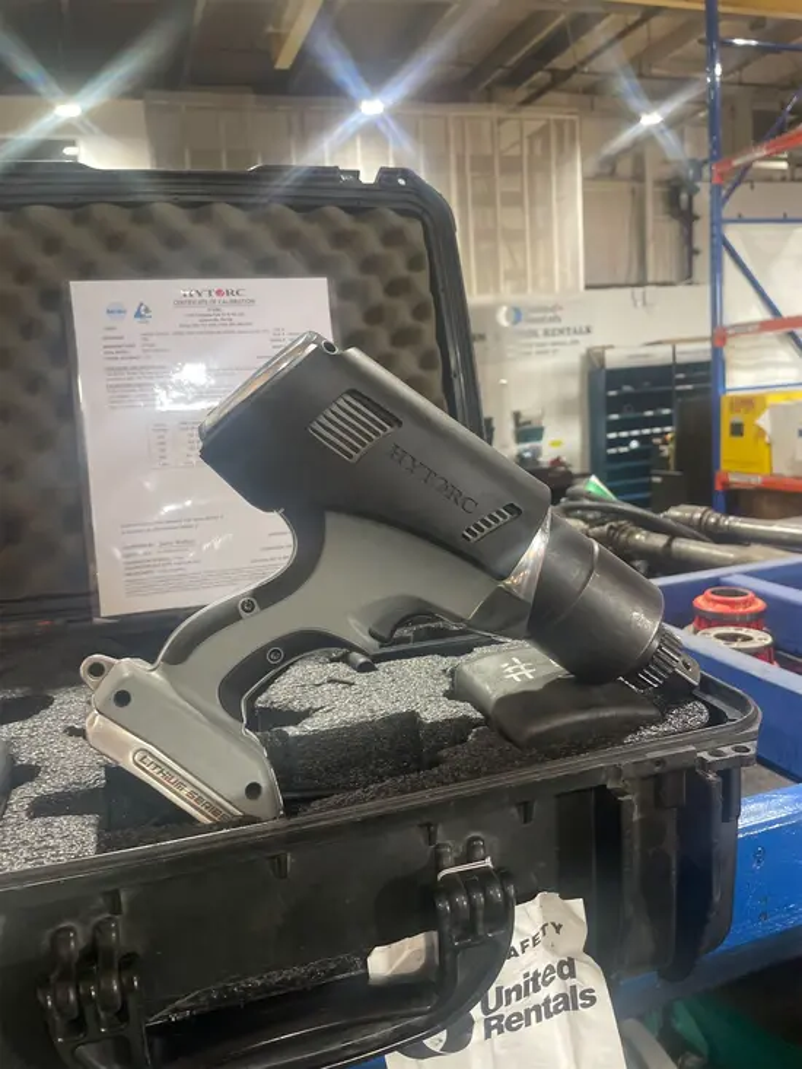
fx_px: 803
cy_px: 534
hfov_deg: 53.1
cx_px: 401
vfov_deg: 67.3
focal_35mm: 26
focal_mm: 4.2
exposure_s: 1/60
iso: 160
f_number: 1.6
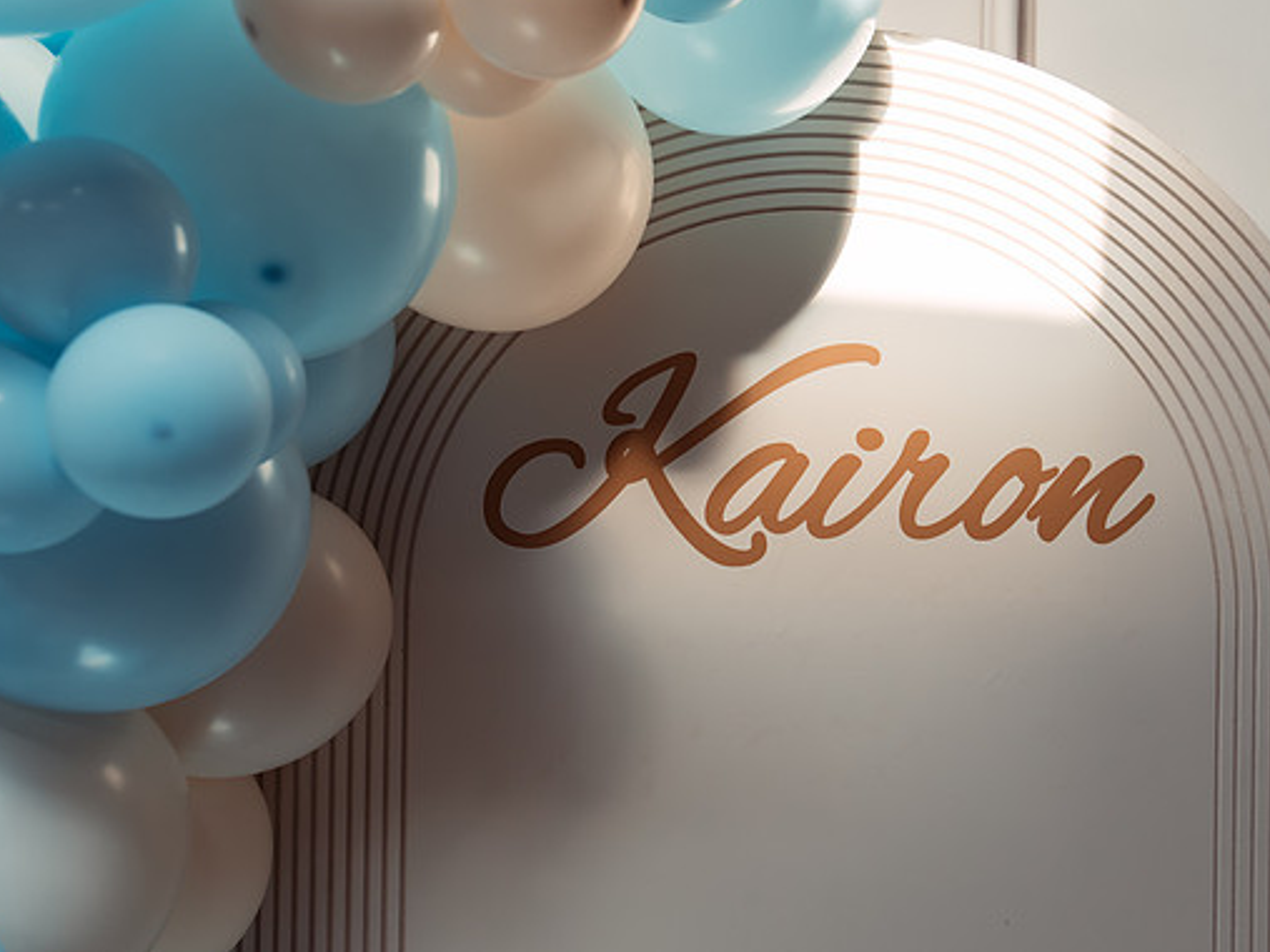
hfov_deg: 55.3
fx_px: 1210
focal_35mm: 33
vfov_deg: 42.9
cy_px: 472
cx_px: 691
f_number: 4.5
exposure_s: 1/320
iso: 800
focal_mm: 30
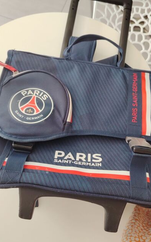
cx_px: 83
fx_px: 211
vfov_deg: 59.7
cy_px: 121
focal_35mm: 32
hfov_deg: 39.4
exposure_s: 1/50
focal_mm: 5.25
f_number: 1.75
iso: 363
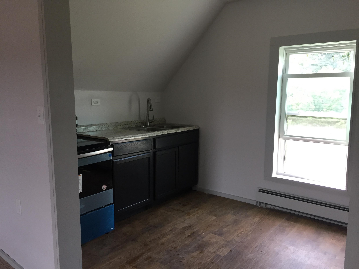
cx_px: 180
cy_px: 134
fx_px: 301
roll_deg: -0.1
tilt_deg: -8.7
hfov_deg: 61.7
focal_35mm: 29
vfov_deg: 48.2
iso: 32
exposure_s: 1/30
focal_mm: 4.15
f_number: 2.2
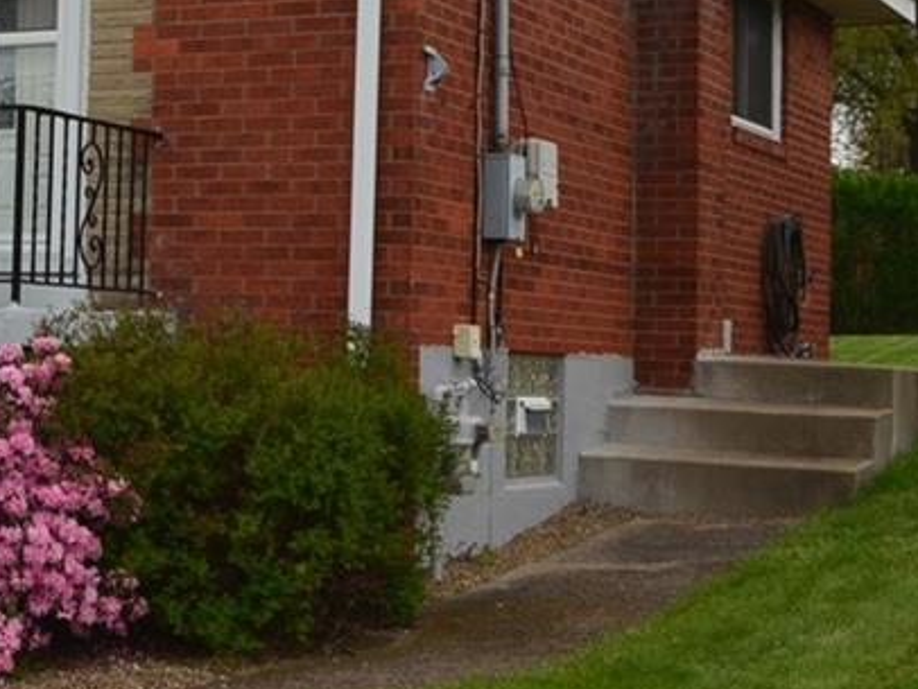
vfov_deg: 16.9
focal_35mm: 87
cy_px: 168
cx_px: -192
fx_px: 2309
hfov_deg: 20.9
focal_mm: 24
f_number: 10
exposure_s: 1/250
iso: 400
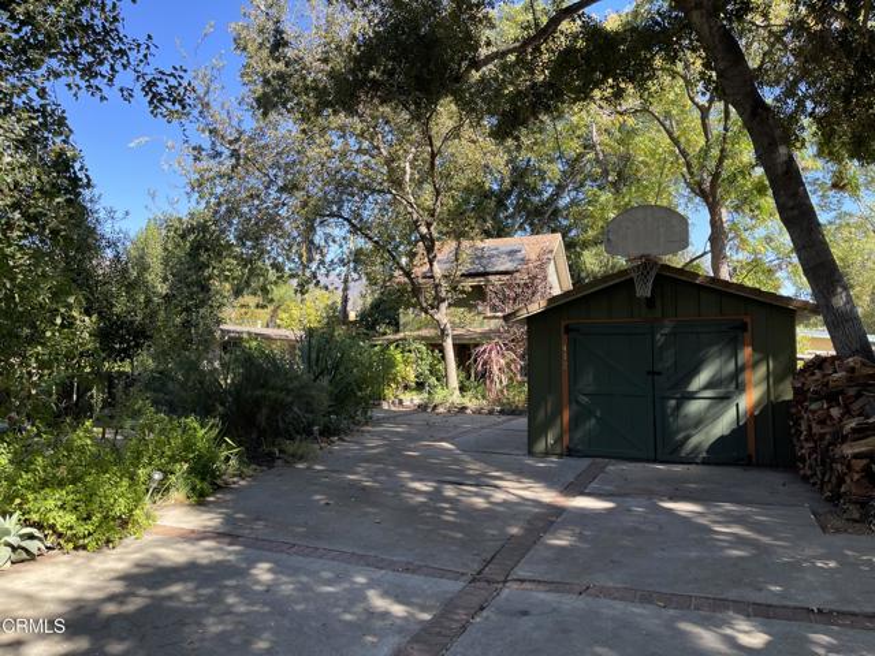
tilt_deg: +2.9
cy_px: 328
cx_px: 438
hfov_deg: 69.4
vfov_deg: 54.9
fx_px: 632
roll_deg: -0.4
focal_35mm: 25
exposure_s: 1/419
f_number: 1.6
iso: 32
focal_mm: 5.1
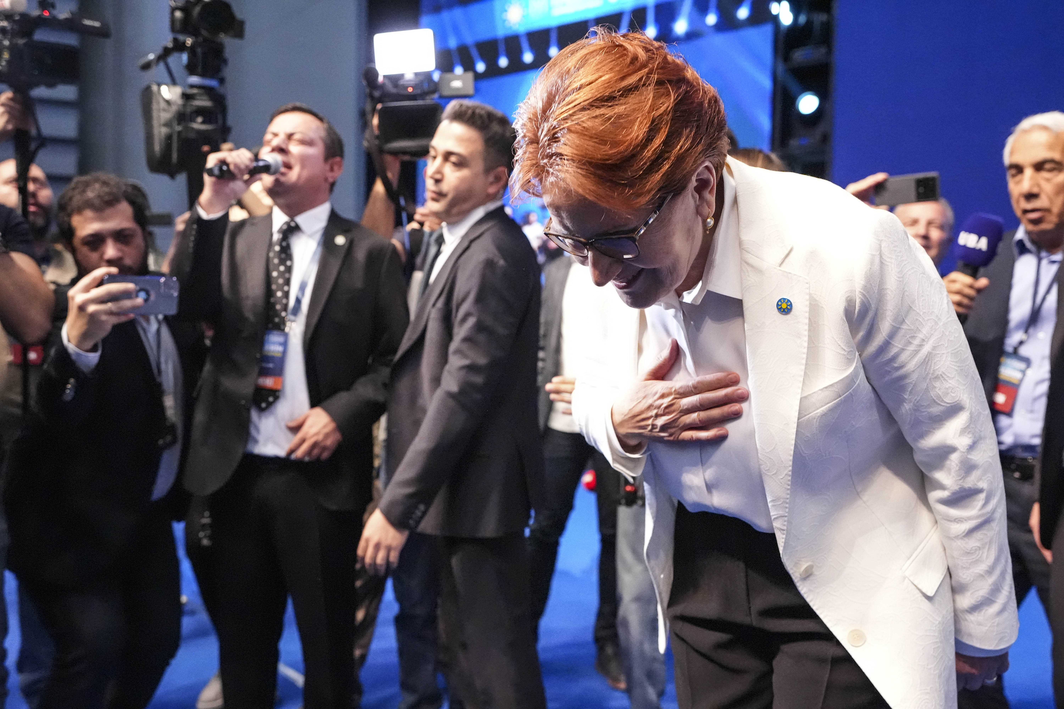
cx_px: 532
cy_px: 354
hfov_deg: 54.4
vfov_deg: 37.9
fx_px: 1034
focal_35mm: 35
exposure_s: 1/640
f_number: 3.5
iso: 12800
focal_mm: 35
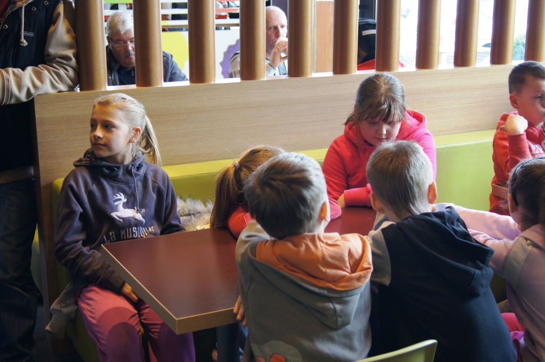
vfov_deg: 25.7
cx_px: 272
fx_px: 794
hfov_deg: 37.9
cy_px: 181
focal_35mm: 52
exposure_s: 1/60
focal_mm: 35
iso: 500
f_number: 5
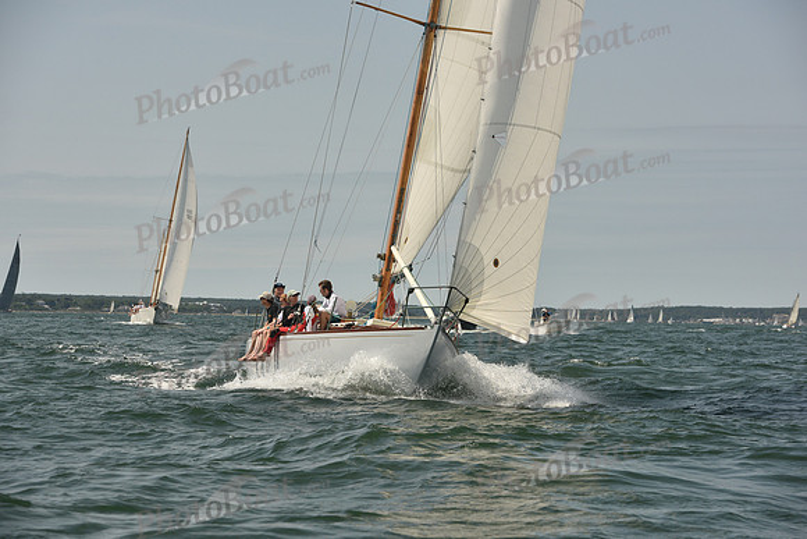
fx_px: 2511
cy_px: 270
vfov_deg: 12.2
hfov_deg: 18.3
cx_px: 404
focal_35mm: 112
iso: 320
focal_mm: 112
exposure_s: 1/1250
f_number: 6.3
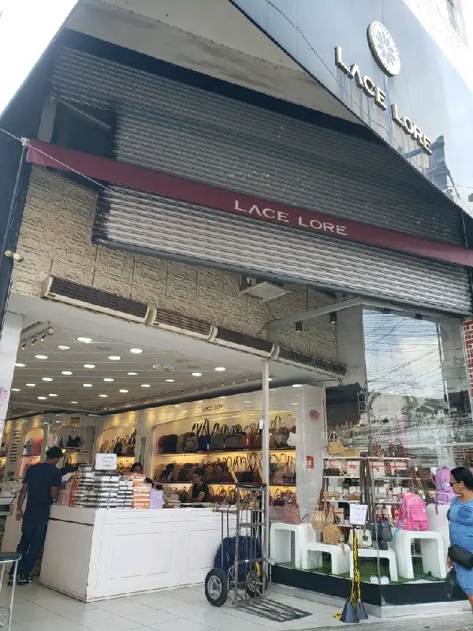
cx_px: 236
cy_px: 316
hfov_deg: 53.1
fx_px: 474
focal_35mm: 26
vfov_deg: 67.3
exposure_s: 1/156
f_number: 2.4
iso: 50
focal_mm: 4.3
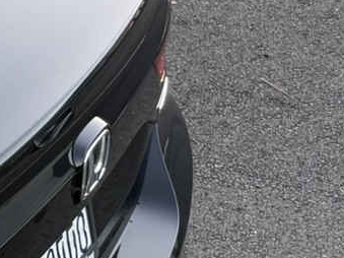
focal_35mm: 145
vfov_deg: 10.2
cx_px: -676
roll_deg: +7.5
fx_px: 1440
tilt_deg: -27.3
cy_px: 70
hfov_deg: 10.2
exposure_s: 1/121
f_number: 1.78
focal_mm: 6.76
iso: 100
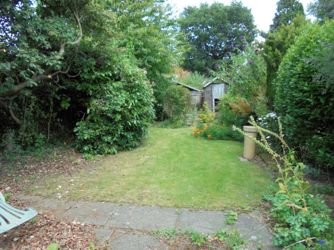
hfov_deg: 67.3
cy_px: 125
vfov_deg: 53.1
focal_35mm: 26
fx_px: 251
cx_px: 167
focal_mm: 4.6
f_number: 3.5
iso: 100
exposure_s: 1/250
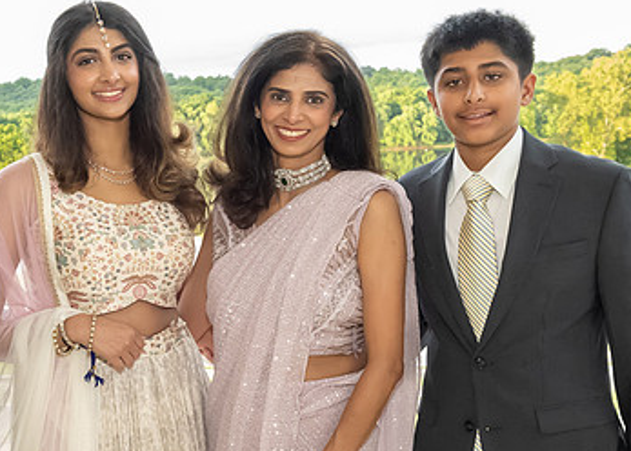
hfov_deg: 30.7
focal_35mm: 63
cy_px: 275
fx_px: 1129
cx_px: 163
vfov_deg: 22.5
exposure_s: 1/250
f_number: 7.1
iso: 5000
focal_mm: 23
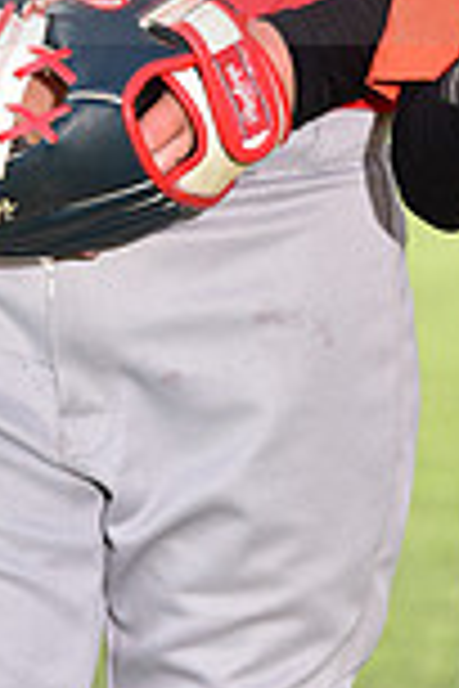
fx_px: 10155
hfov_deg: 2.6
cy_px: -99
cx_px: 457
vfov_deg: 3.9
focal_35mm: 531
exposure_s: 1/200
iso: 80
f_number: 4.5
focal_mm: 140
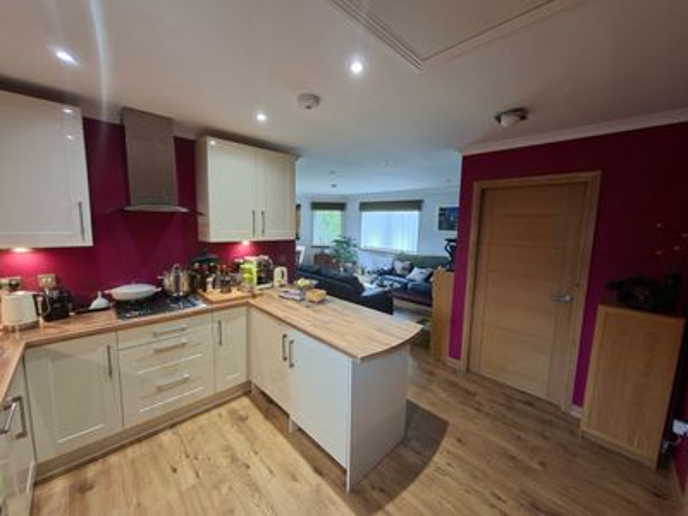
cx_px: 344
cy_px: 258
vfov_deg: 89.9
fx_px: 258
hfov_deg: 106.2
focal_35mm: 13
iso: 160
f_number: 2.2
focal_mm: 1.74
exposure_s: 1/25
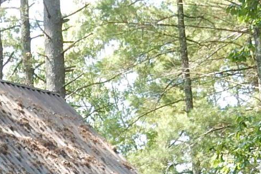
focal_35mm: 175
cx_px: -14
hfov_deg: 11.6
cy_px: 343
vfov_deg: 7.5
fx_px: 1269
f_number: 4
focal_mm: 6.4
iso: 125
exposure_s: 1/100
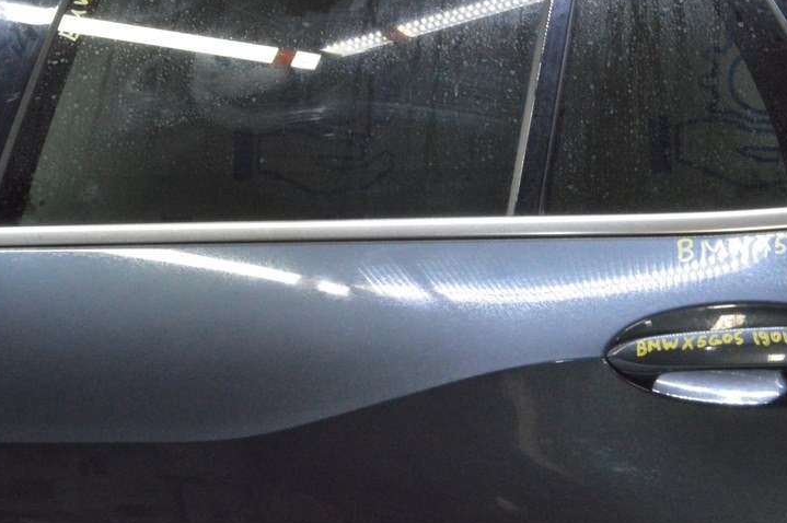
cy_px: 175
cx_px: 390
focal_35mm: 47
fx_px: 1027
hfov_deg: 41.9
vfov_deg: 28.4
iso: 6400
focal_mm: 22
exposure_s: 1/20
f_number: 20
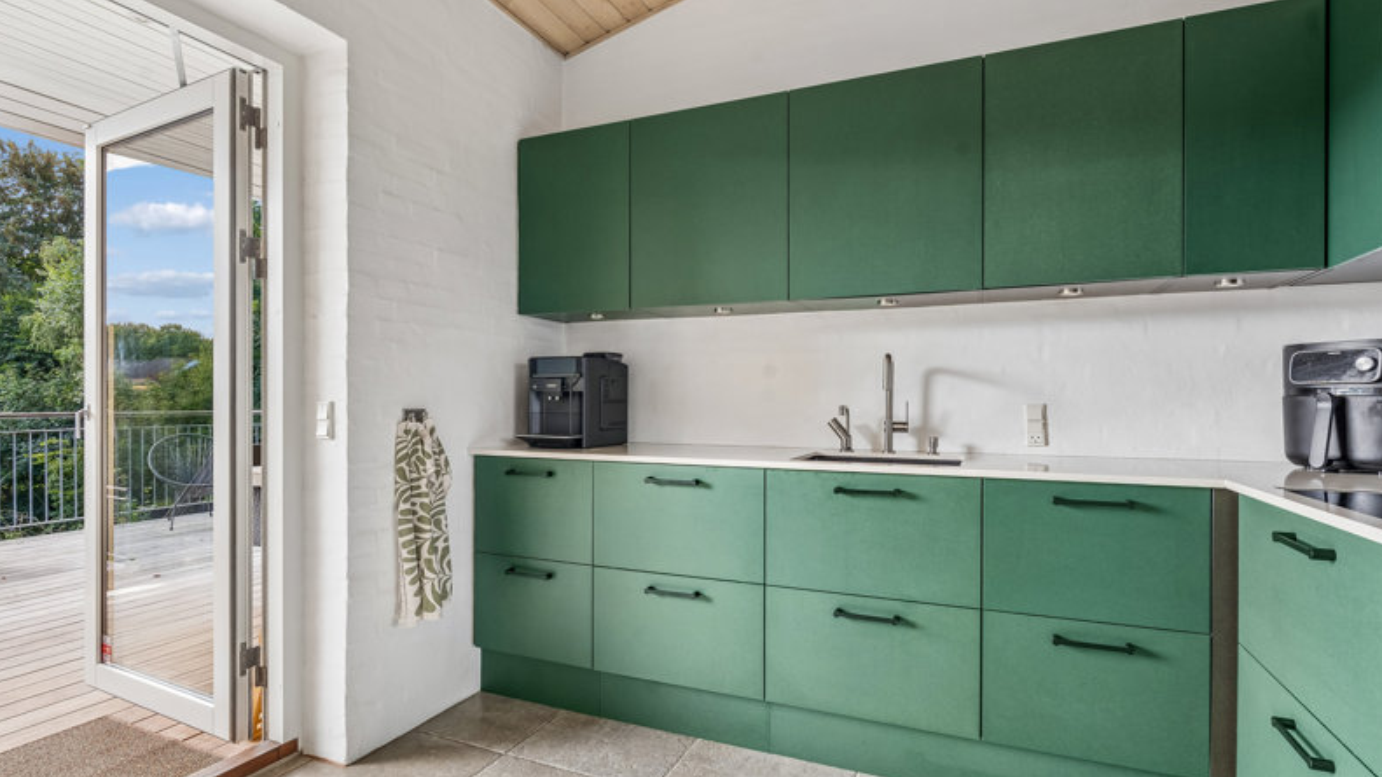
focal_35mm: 19
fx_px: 679
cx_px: 692
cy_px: 409
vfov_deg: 59.5
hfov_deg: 91.0
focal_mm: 17.5
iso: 200
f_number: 8
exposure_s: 1/13
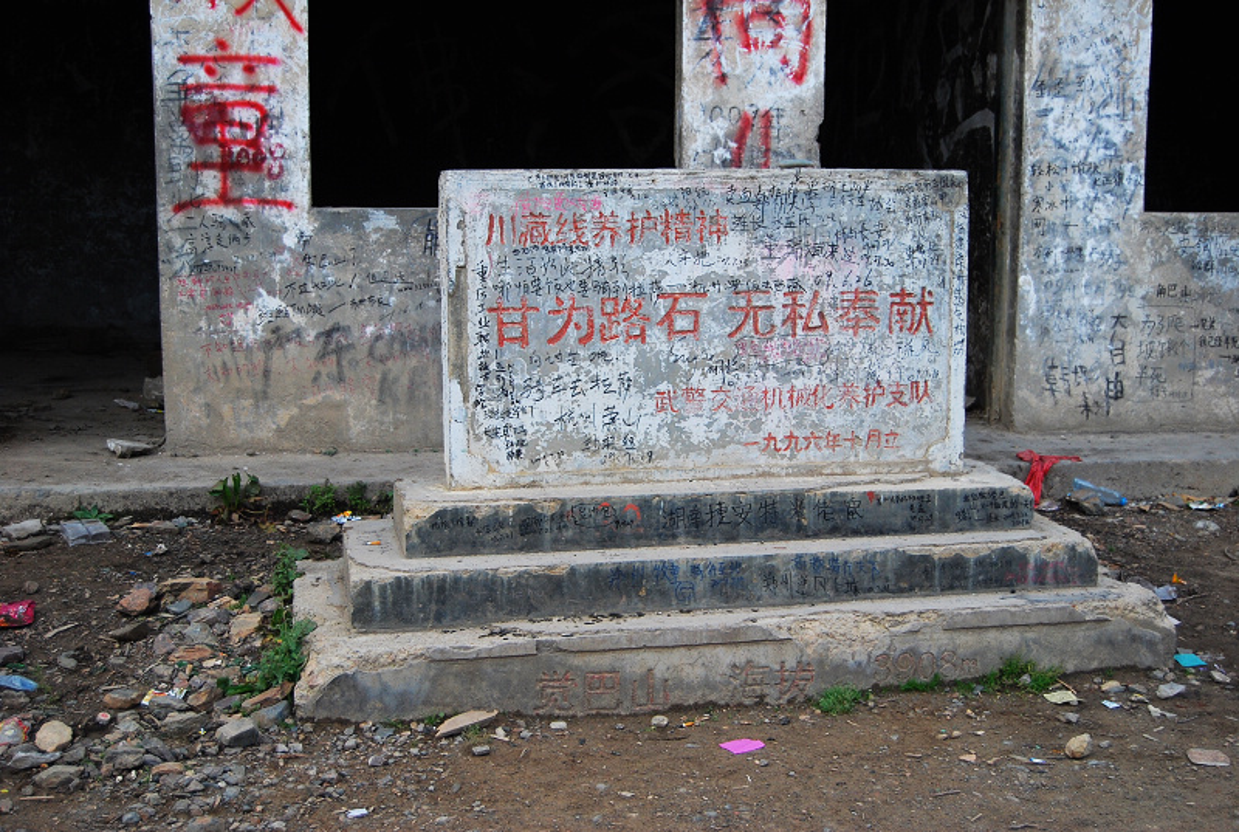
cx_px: 620
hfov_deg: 41.0
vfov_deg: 28.2
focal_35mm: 48
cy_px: 416
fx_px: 1655
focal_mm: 32
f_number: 4.5
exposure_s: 1/60
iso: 200
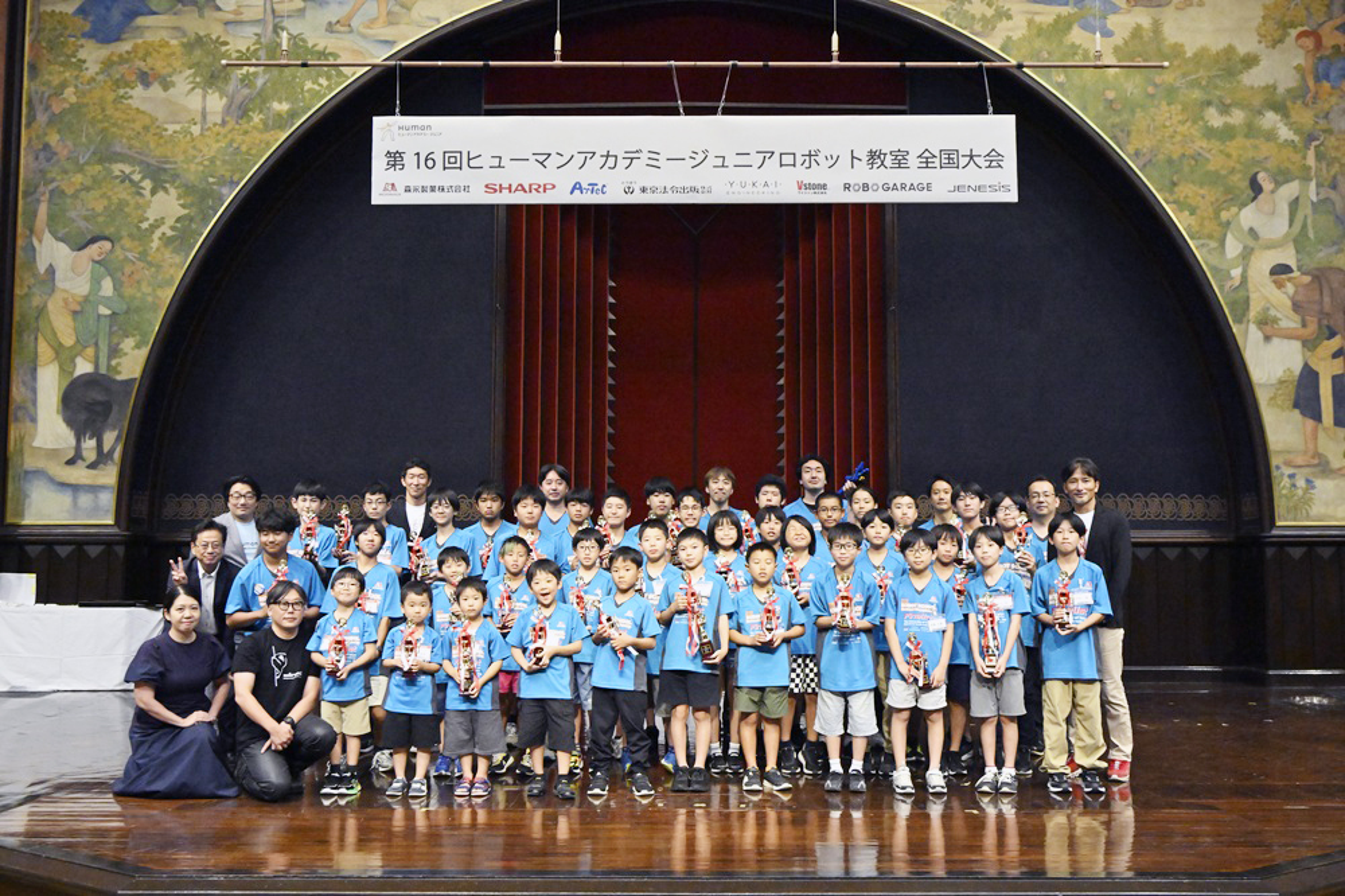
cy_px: 448
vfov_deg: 35.0
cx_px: 672
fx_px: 1419
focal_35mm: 38
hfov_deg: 50.7
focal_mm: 38
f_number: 13
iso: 10000
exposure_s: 1/200
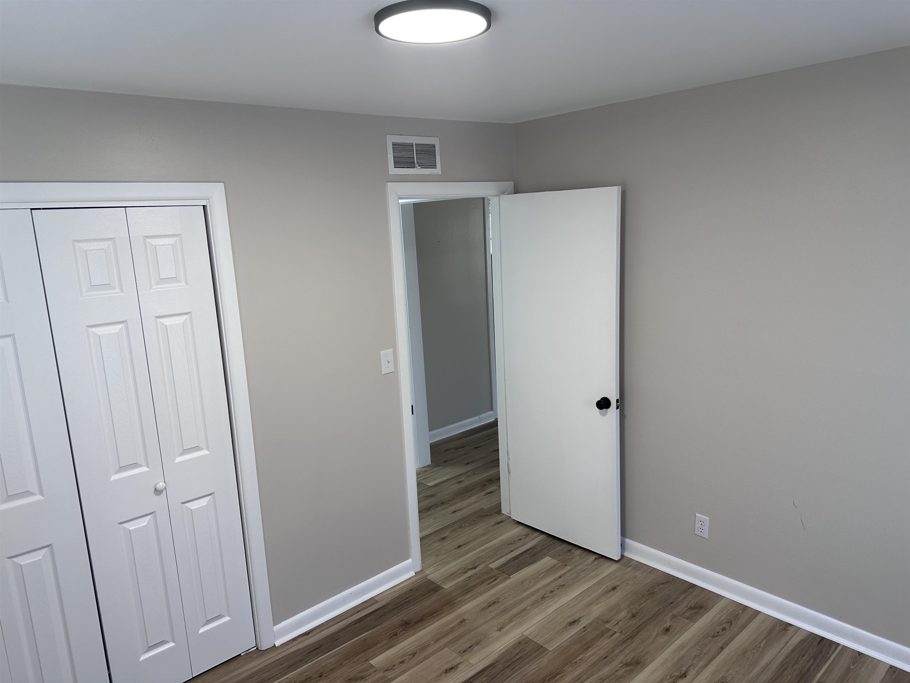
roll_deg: +2.6
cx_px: 455
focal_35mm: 24
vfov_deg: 56.8
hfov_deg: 71.6
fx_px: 631
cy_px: 342
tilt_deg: -10.4
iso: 100
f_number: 1.78
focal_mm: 6.86
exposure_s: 1/120
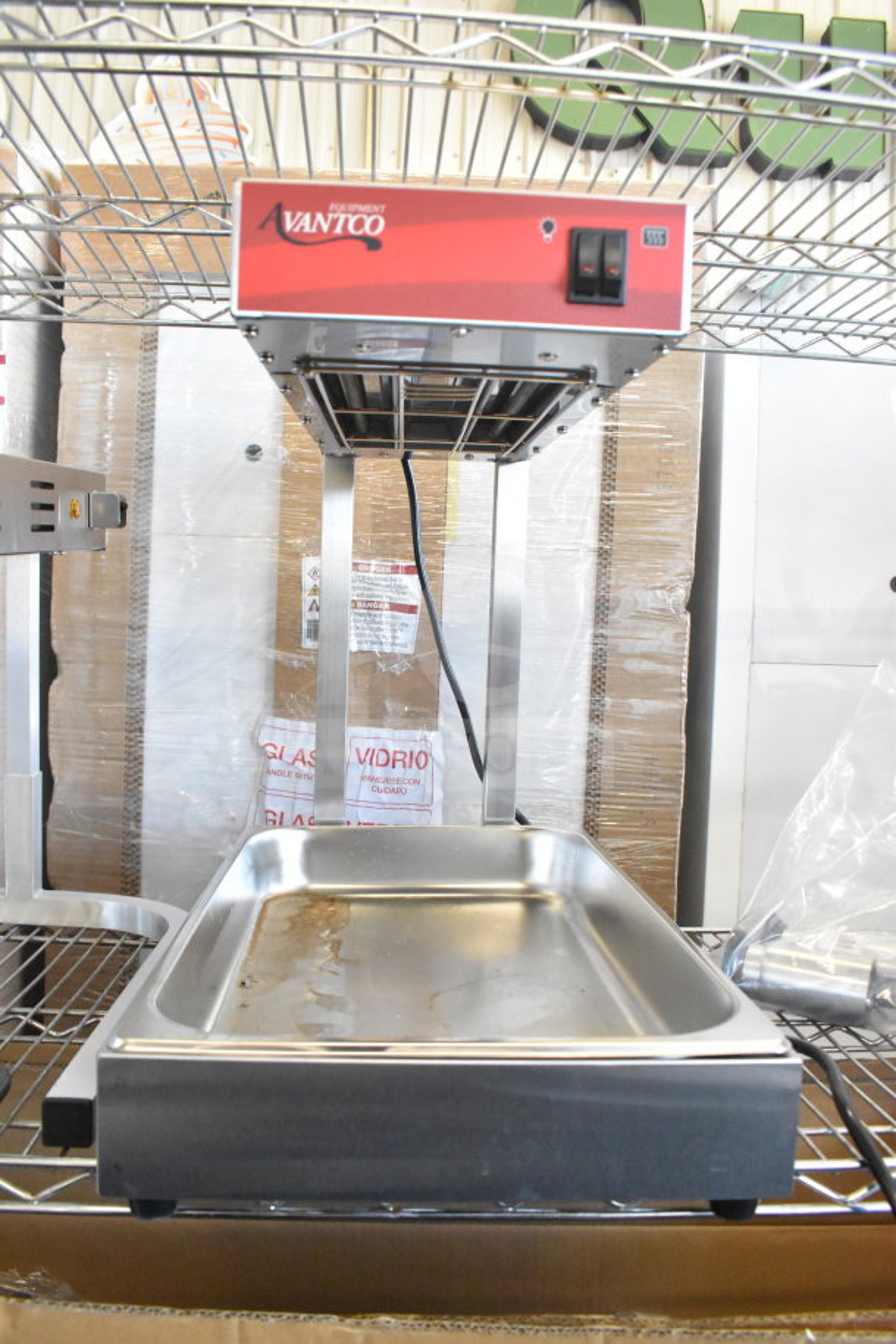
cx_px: 448
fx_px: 1008
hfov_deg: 47.9
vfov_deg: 67.4
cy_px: 672
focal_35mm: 27
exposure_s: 1/200
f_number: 7.1
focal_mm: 18
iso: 6400
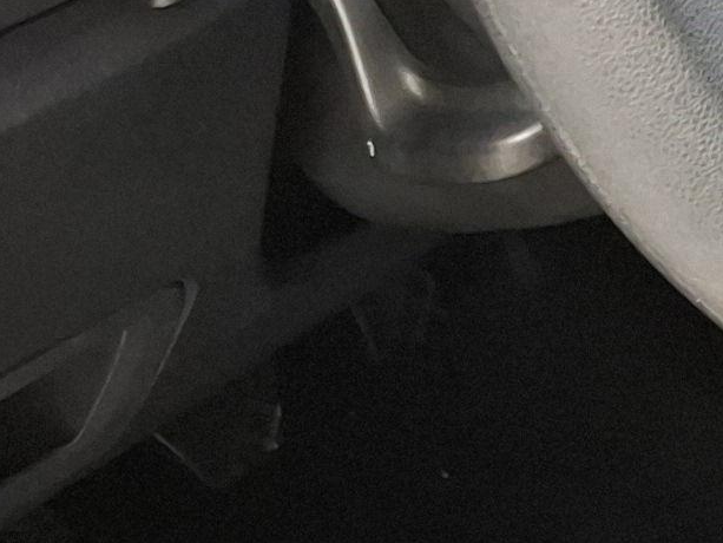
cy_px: 178
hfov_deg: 11.5
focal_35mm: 153
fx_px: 3196
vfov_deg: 9.7
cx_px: 1509
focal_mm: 5.54
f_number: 1.8
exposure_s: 1/24
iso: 800
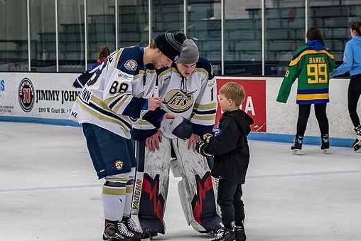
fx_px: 1835
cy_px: 121
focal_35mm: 183
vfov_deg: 7.5
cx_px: 185
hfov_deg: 11.2
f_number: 4
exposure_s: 1/250
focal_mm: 62
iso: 400
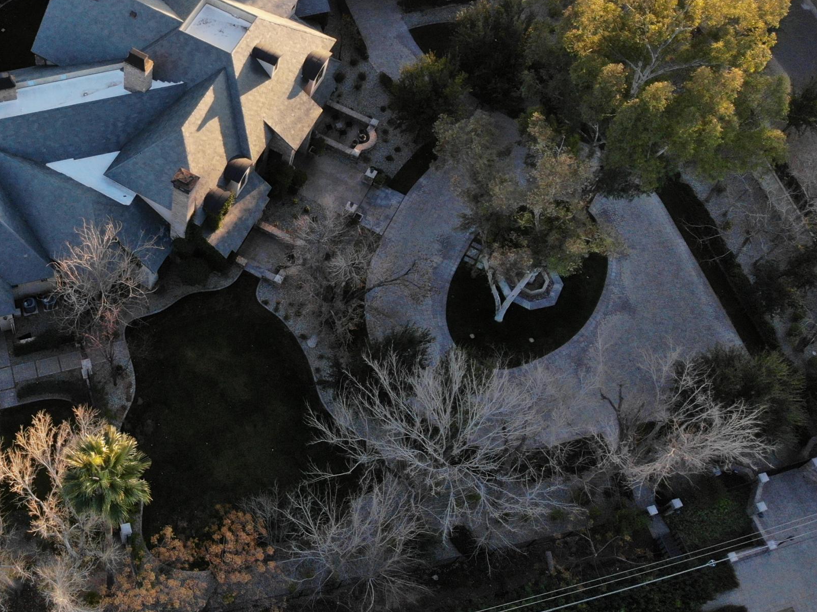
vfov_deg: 31.6
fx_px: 1062
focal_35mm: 45
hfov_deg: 39.7
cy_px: 150
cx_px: 119
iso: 200
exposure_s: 1/240
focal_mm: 4.5
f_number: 2.8
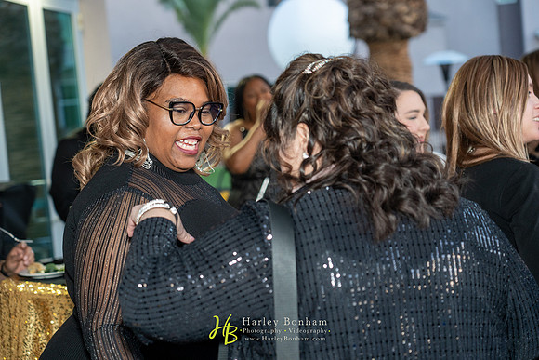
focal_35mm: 73
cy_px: 180
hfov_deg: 27.7
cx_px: 270
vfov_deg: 18.7
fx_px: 1093
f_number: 4
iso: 1600
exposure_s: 1/160
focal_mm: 73
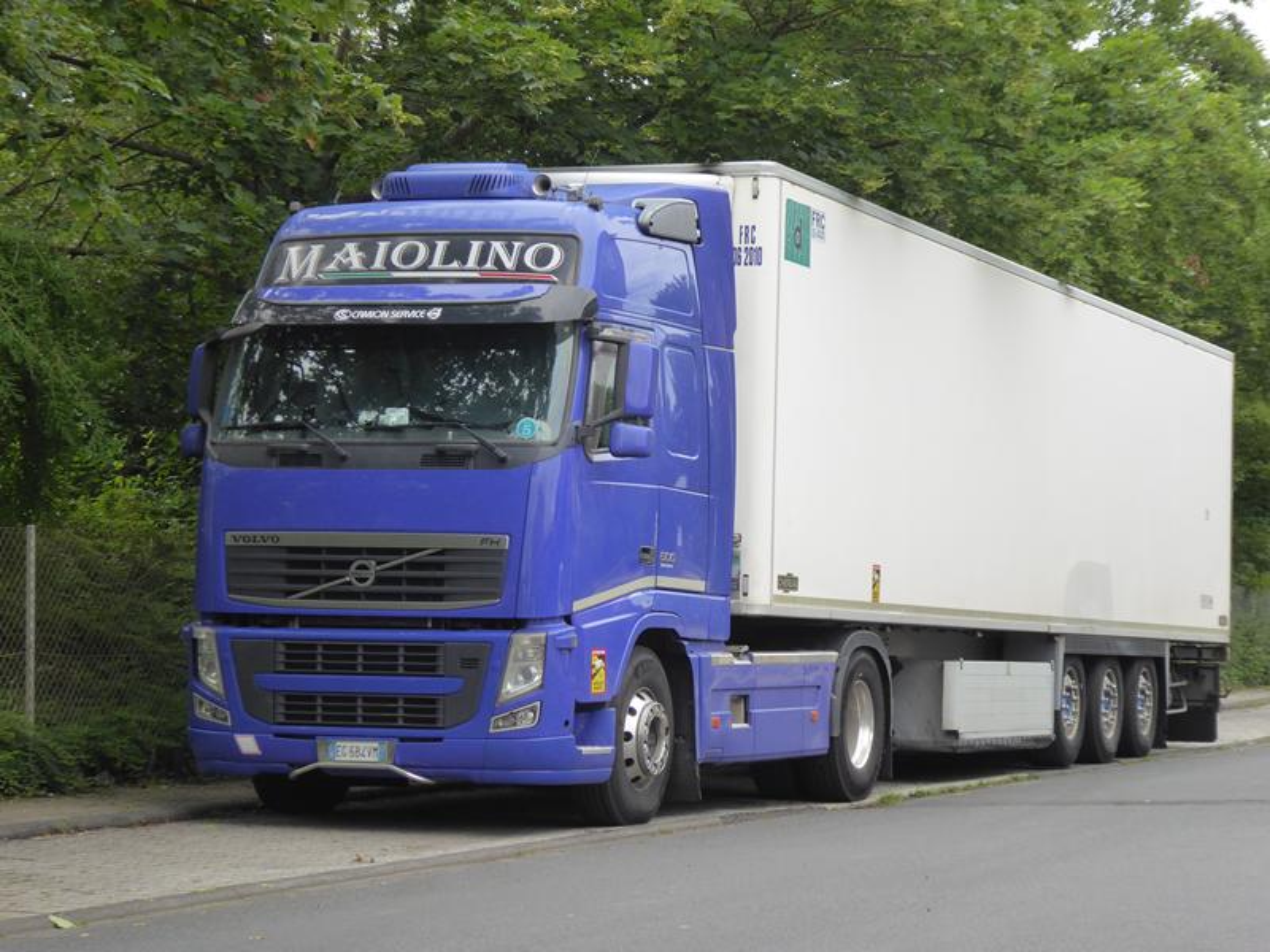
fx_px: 3302
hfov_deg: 21.8
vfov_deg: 16.4
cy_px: 476
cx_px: 635
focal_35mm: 90
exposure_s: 1/125
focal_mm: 16.1
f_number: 4.9
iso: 160
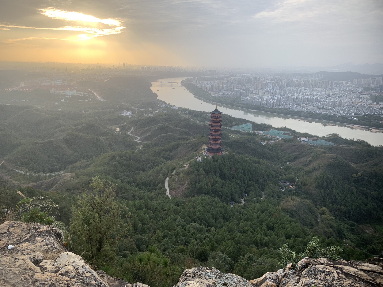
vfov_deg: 53.1
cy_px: 144
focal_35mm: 26
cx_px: 192
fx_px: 288
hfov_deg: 67.3
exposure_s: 1/343
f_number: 1.8
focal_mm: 4.25
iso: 25
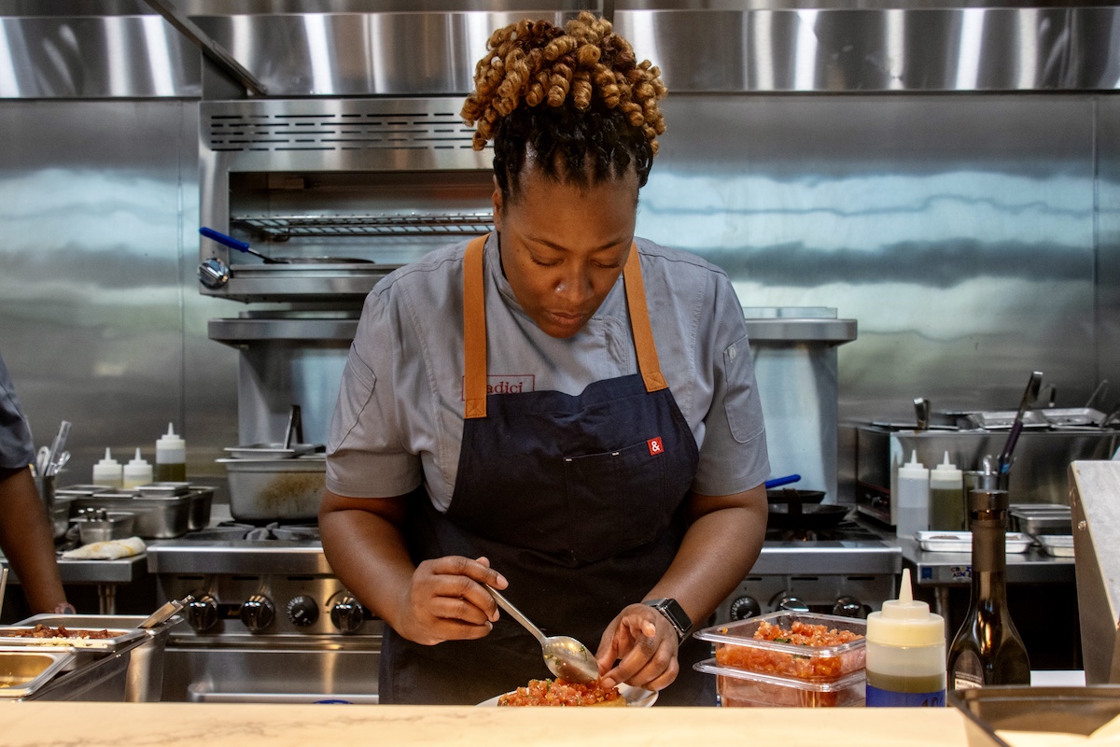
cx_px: 560
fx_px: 1027
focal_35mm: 33
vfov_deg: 40.0
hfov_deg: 57.2
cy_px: 374
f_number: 5.6
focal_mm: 22
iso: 400
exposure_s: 1/125
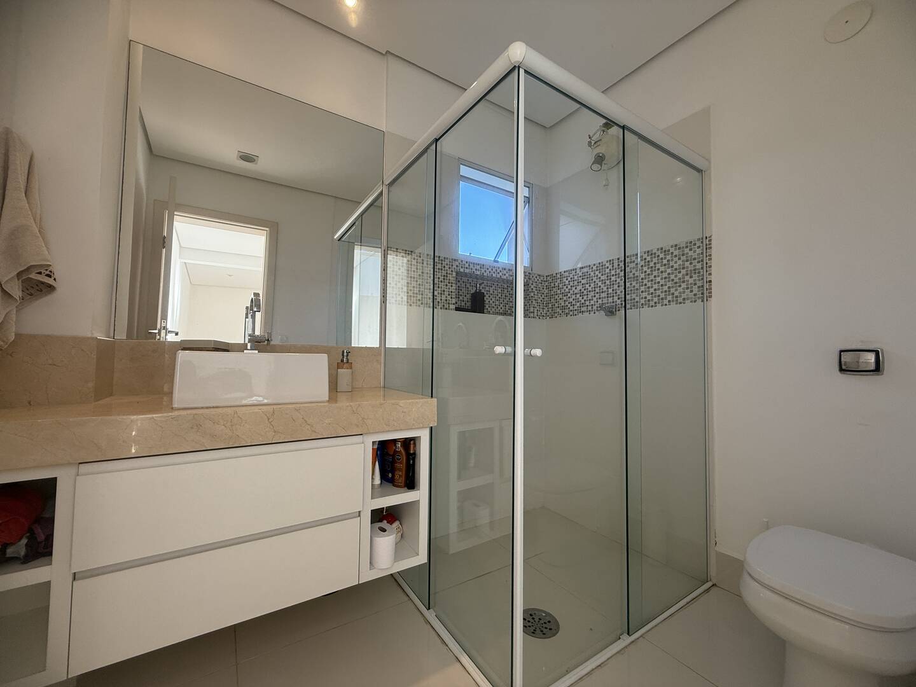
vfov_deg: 85.7
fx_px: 370
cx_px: 458
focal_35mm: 14
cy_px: 344
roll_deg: -1.2
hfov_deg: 102.1
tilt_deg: +3.3
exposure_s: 1/123
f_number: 2.2
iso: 64
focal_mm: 2.22
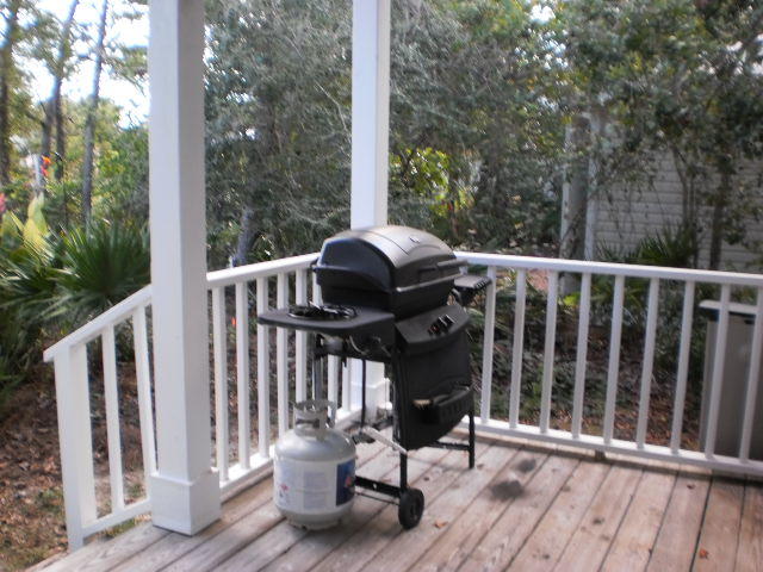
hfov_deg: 51.4
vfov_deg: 39.7
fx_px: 794
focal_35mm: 36
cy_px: 286
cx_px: 382
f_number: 3.1
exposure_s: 1/60
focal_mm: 6.3
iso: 100
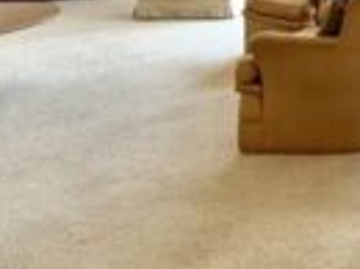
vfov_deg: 18.4
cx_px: 595
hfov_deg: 21.5
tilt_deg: +2.1
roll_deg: -0.2
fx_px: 716
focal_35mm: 69
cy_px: -153
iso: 64
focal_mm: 2.22
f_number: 2.2
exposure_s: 1/163
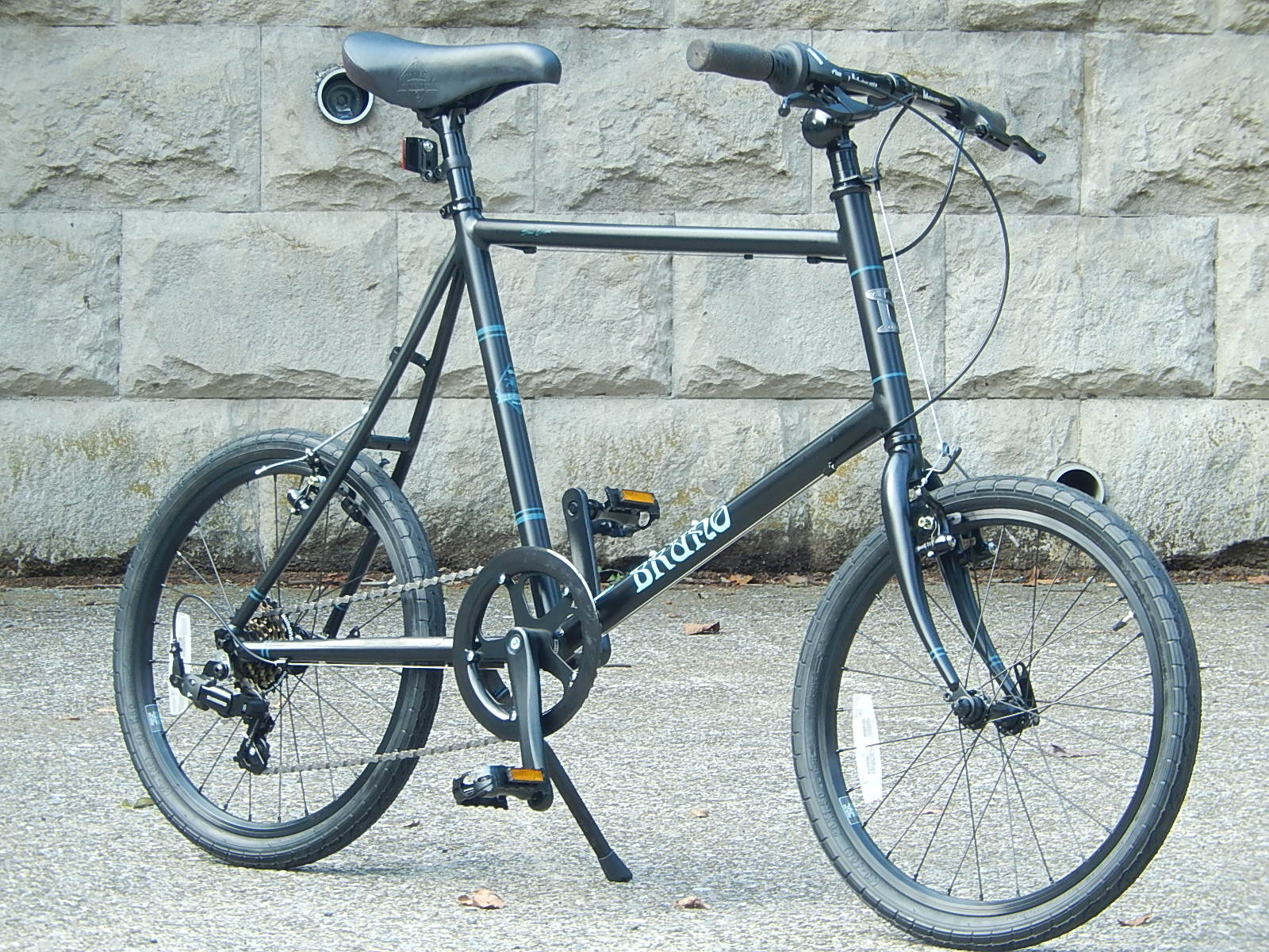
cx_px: 634
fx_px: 8762
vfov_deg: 6.2
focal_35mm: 239
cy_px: 476
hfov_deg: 8.3
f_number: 5.8
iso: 125
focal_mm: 42.8
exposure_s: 1/40
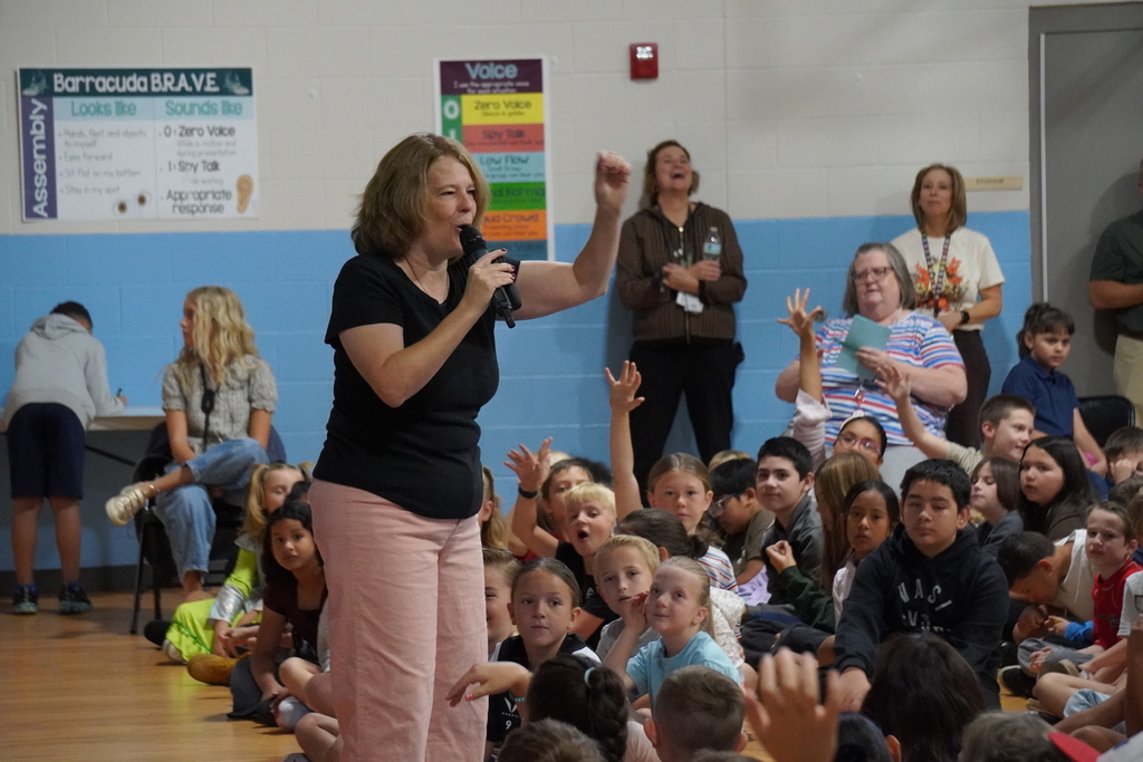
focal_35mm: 148
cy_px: 381
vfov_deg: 9.2
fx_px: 4715
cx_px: 572
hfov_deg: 13.8
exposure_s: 1/160
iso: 5000
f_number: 5.6
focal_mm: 99
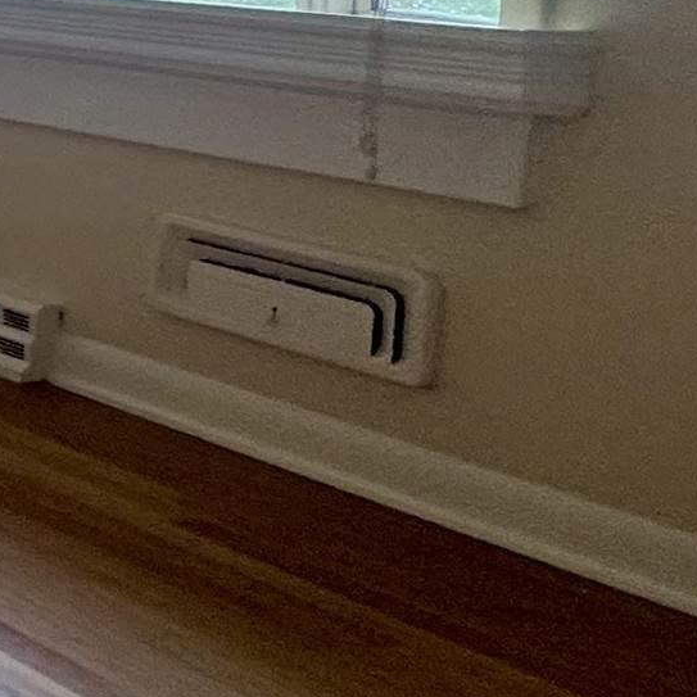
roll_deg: -0.4
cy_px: -9
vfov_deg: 23.6
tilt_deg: -4.7
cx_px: -1259
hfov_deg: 12.5
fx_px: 1595
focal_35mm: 70
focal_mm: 2.22
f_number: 2.2
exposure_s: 1/120
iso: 160
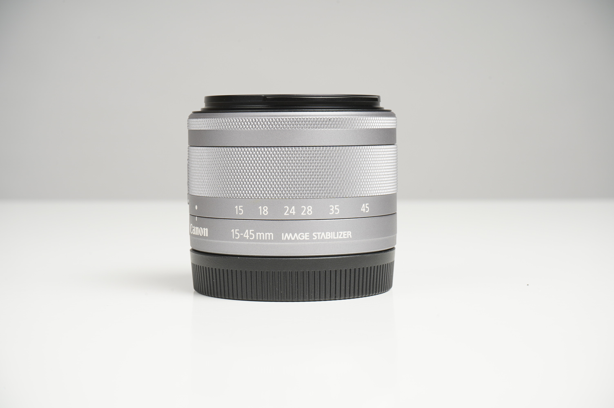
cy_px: 204
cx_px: 307
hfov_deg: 28.9
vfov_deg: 19.4
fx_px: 1193
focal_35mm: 70
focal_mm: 70
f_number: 16
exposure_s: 1/160
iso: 200
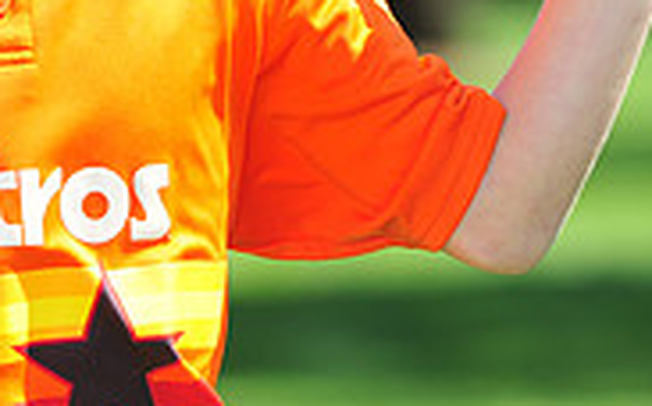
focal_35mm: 500
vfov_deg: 2.6
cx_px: -121
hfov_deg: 4.2
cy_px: -235
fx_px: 8876
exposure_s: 1/800
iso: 200
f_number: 4.5
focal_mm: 155
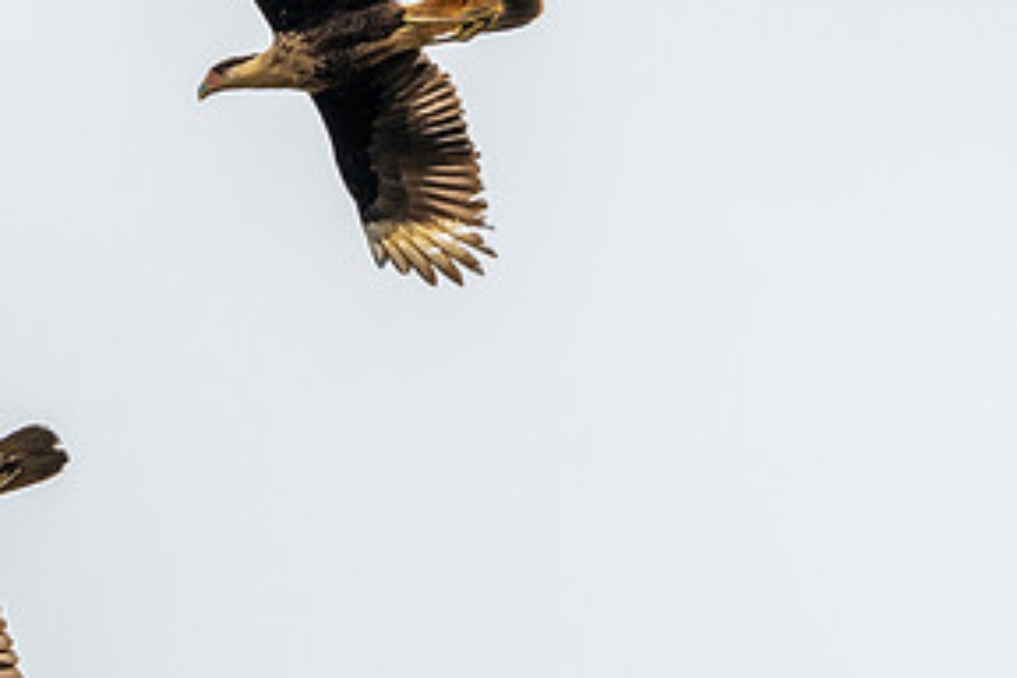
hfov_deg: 1.6
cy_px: 207
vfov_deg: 1.1
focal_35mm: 1306
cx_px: 596
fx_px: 36892
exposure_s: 1/1000
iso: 72
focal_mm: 440
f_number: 7.1
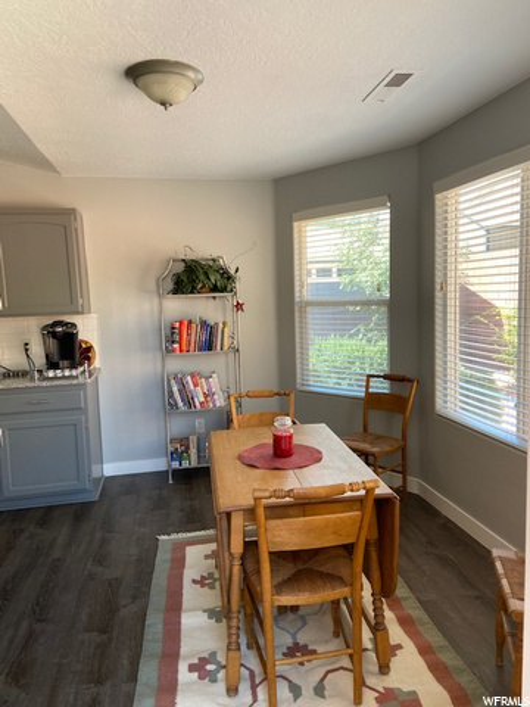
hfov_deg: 53.1
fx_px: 531
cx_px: 265
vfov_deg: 67.3
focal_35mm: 26
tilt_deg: -4.9
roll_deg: +1.8
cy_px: 354
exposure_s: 1/121
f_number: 1.8
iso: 64
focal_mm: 4.25
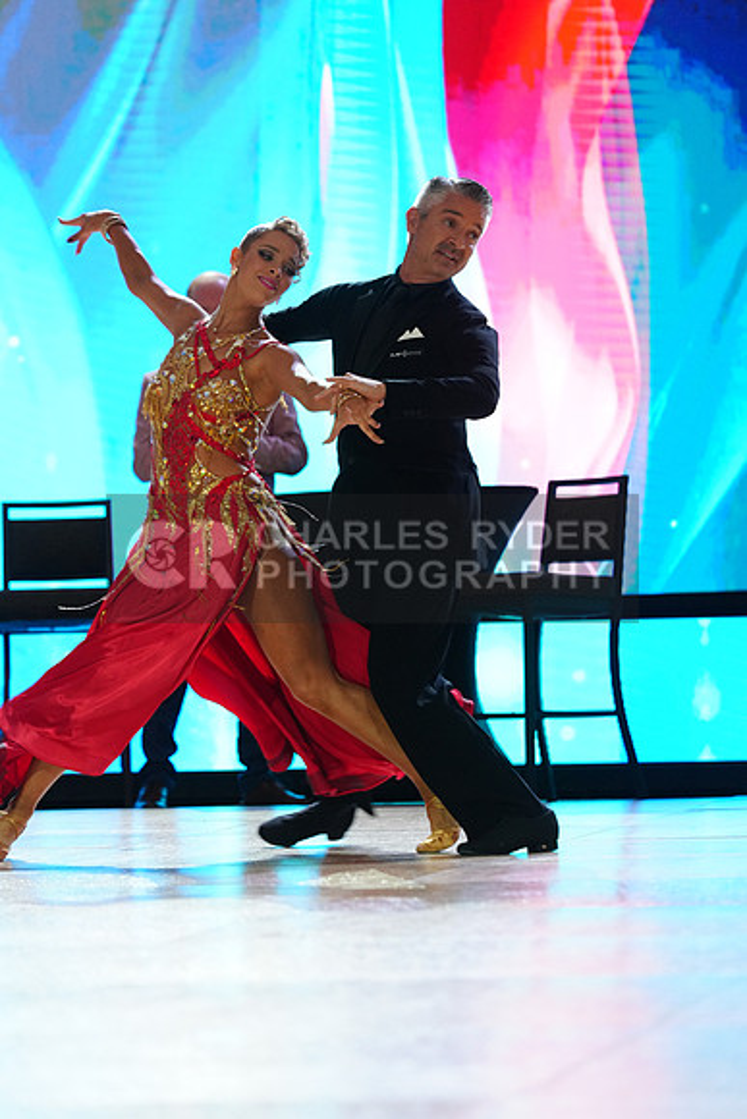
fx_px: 5599
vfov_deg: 11.4
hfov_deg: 7.6
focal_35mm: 180
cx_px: 374
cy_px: 560
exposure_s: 1/320
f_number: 4
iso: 2500
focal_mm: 180
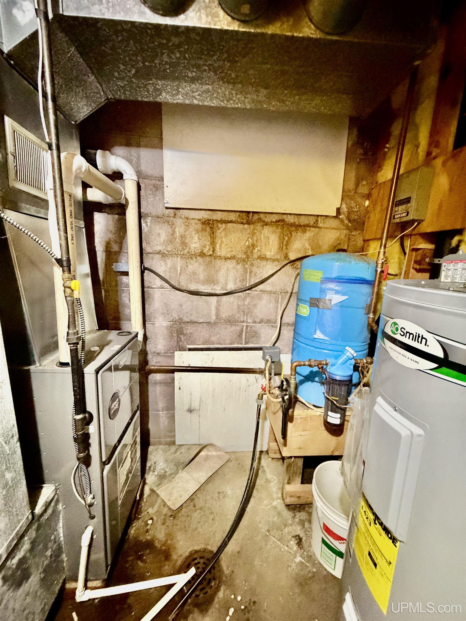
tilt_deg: -12.1
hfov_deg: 85.7
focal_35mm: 14
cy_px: 310
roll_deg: -2.4
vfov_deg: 102.1
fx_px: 251
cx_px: 233
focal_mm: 2.22
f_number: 2.2
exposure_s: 1/40
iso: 1250
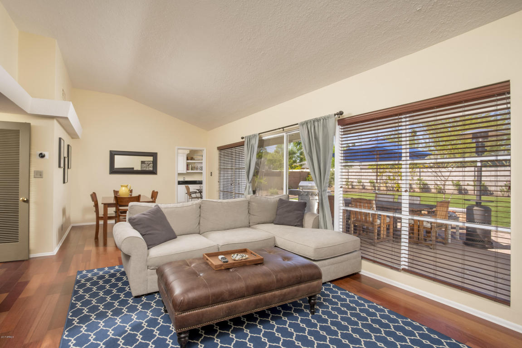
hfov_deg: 93.3
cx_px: 261
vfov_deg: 70.5
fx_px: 247
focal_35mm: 17
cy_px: 174
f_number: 8
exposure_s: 1/160
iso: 640
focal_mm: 17
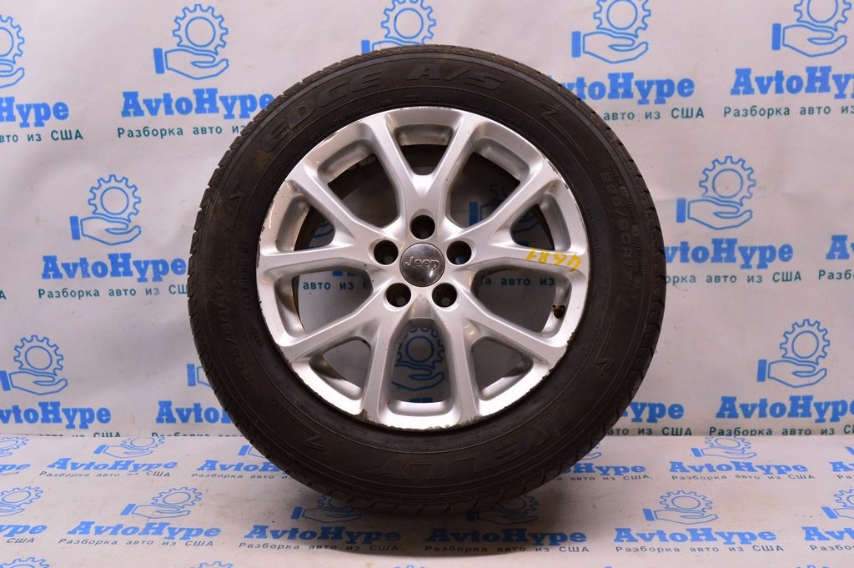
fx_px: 853
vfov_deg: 36.8
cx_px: 427
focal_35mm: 36
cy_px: 284
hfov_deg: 53.2
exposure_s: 1/80
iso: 1600
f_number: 8
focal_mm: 24
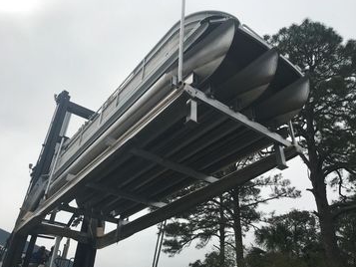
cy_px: 134
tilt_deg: +33.4
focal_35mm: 29
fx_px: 298
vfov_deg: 48.3
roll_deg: -3.9
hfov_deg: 61.6
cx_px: 181
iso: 20
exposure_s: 1/6410
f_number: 1.8
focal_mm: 3.99
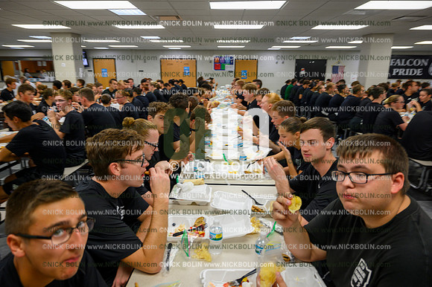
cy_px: 144
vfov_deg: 53.1
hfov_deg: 73.8
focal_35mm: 24
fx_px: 288
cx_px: 216
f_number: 4.5
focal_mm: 24
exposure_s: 1/30
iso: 200
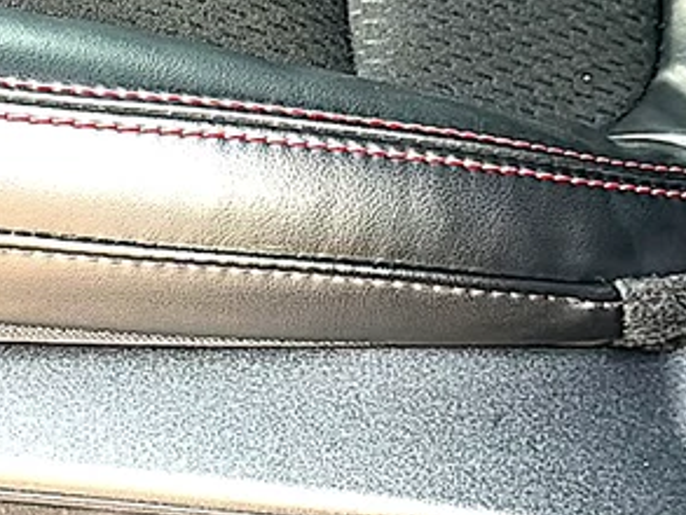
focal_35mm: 105
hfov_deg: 18.0
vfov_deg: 14.1
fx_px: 2082
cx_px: -75
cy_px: 247
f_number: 1.78
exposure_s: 1/108
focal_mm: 6.86
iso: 100
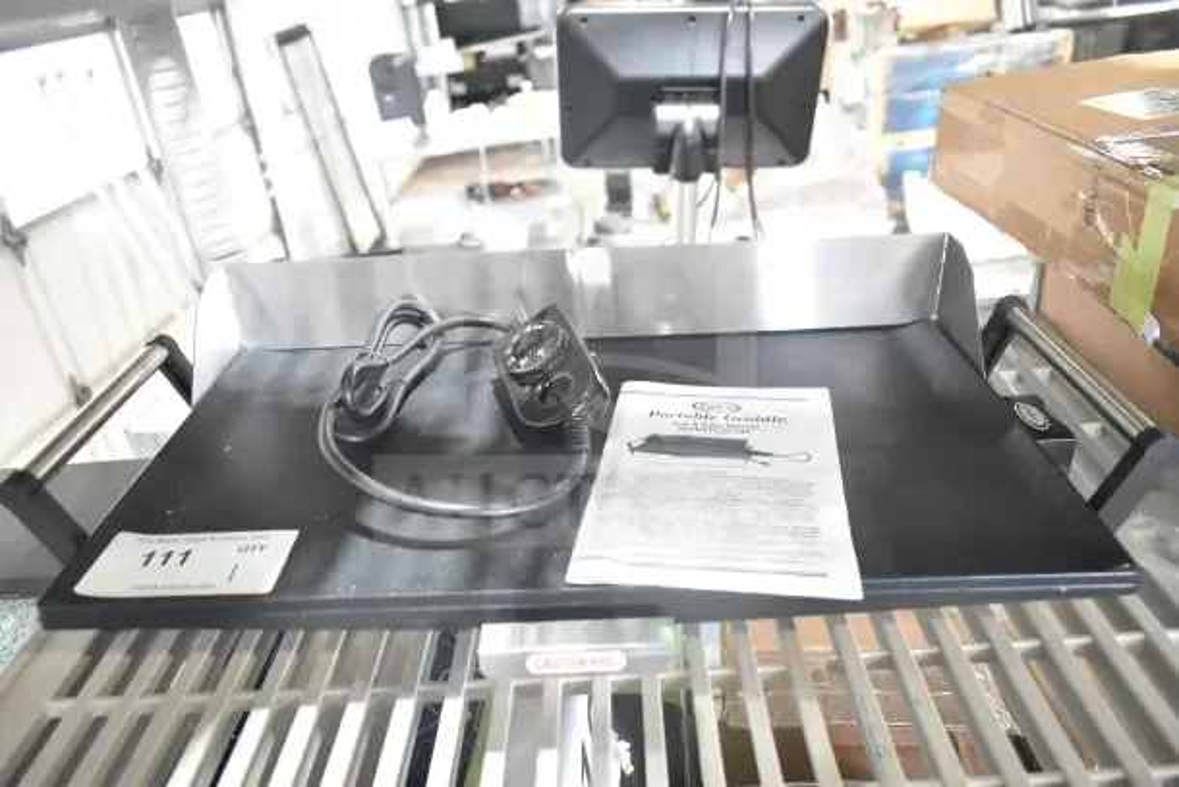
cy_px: 394
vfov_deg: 48.0
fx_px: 884
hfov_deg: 67.4
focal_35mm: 27
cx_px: 590
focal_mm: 18
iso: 1600
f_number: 4
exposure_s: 1/60
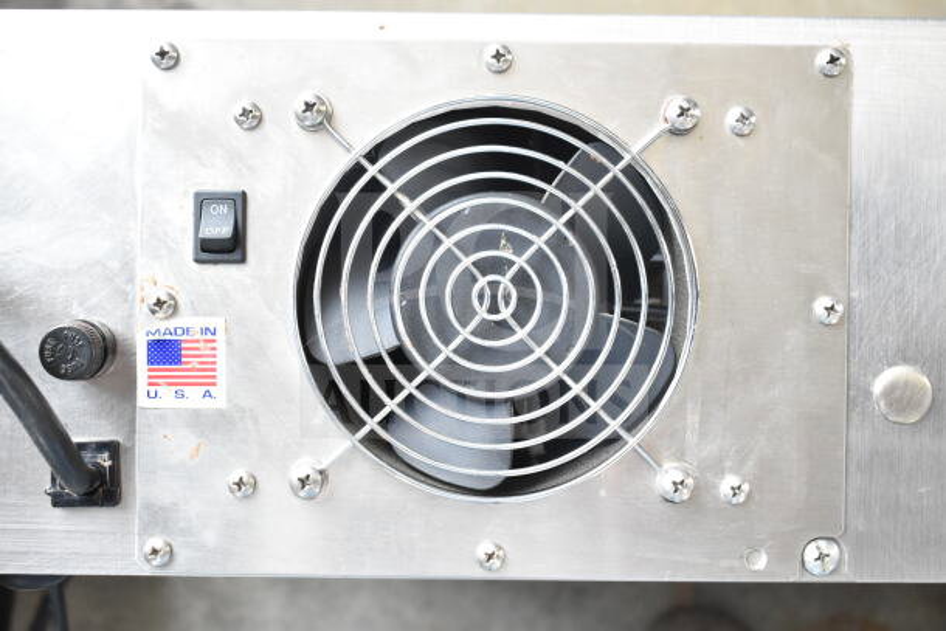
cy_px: 316
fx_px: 1183
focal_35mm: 45
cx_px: 473
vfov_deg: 29.9
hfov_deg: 43.6
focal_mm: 30
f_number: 5.6
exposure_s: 1/125
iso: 1600
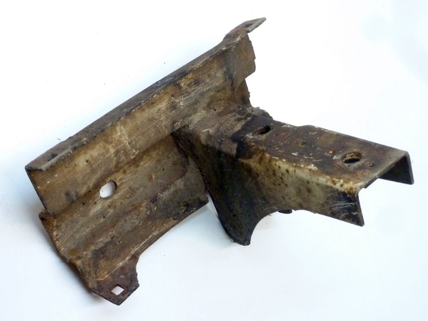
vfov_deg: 30.3
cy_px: 160
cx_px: 214
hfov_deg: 39.7
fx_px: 594
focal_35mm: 48
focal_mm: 7.9
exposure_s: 1/15
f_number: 3.8
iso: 400
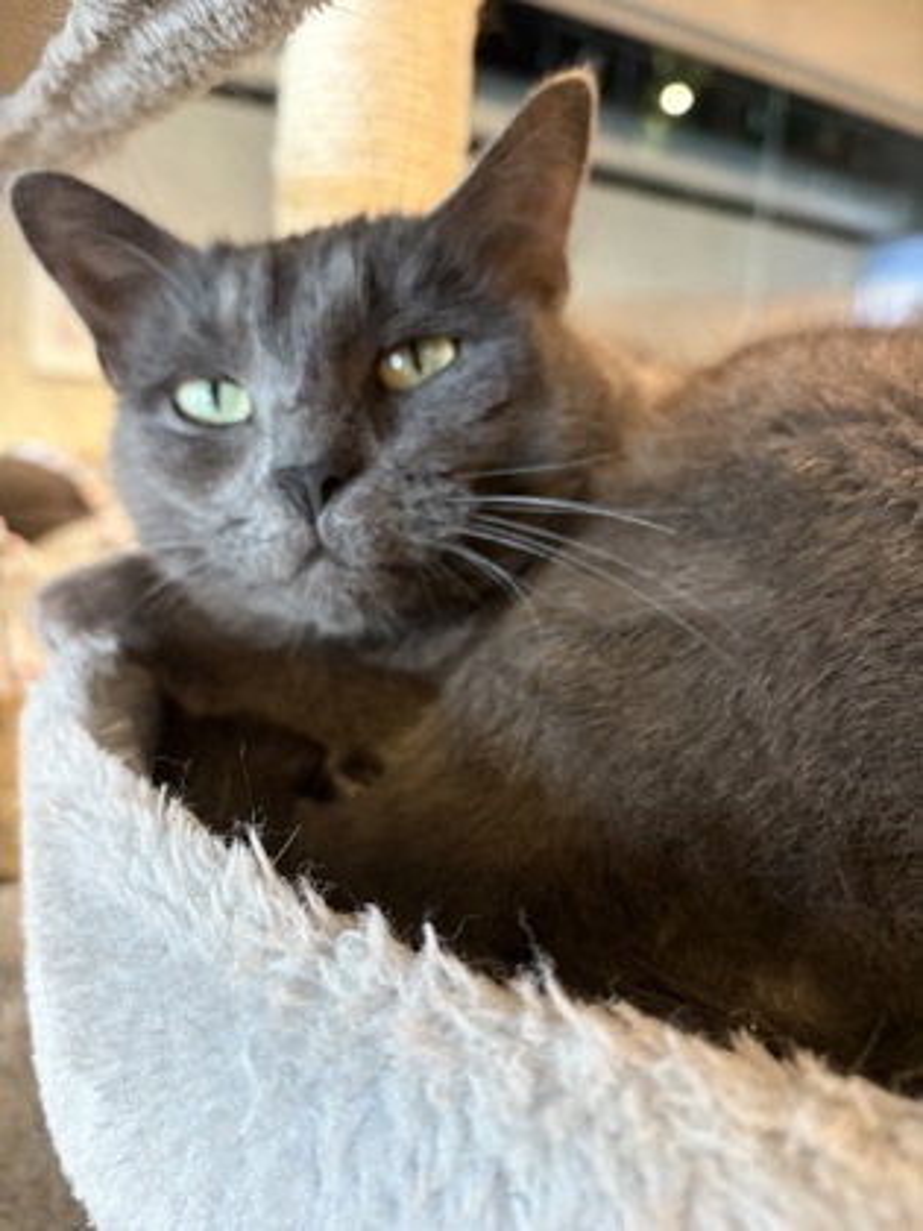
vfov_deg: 67.3
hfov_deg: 53.1
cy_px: 616
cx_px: 462
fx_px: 924
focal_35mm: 26
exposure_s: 1/60
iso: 320
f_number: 1.6
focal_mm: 5.96
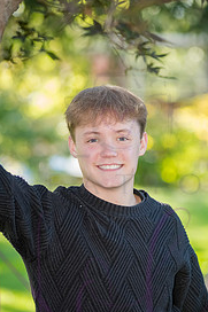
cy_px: 225
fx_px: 1796
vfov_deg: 9.9
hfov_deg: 6.6
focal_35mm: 207
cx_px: 123
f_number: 3.5
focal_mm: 125
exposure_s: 1/320
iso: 800
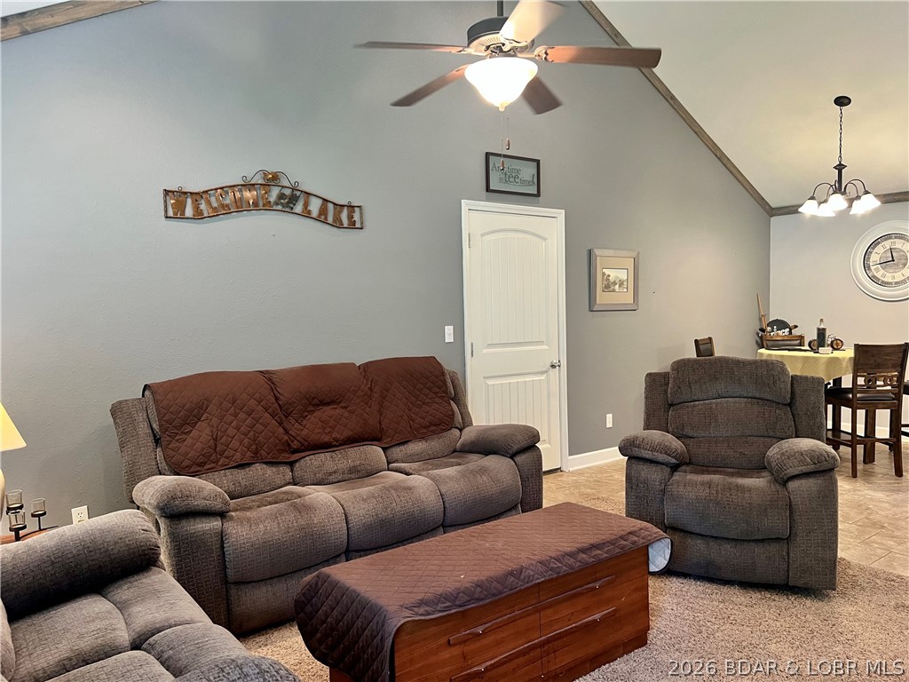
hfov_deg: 67.3
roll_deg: +0.7
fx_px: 683
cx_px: 454
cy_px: 341
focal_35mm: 26
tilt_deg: -3.5
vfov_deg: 53.1
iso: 200
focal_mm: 5.7
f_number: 1.5
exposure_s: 1/60
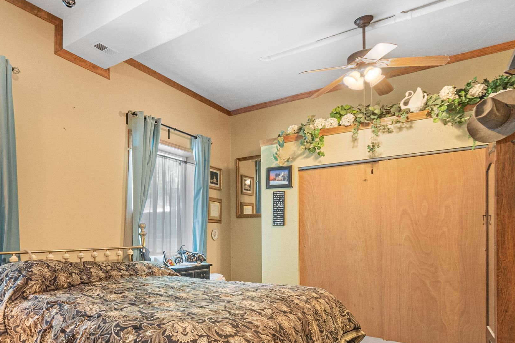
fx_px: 329
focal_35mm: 23
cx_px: 145
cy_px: 256
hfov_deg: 72.1
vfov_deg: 52.7
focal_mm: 10
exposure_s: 1/1.25
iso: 1250
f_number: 8
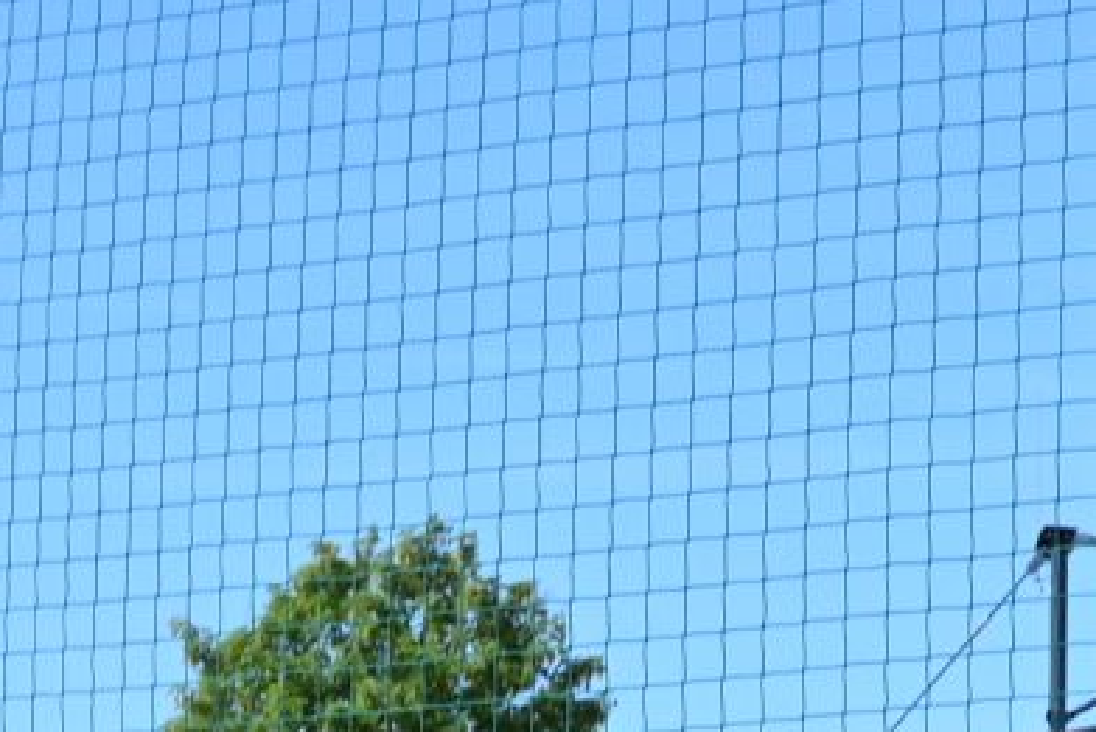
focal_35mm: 310
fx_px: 9441
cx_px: 433
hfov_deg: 6.6
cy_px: 2005
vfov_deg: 4.3
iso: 100
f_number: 6.3
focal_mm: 54
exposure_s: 1/320
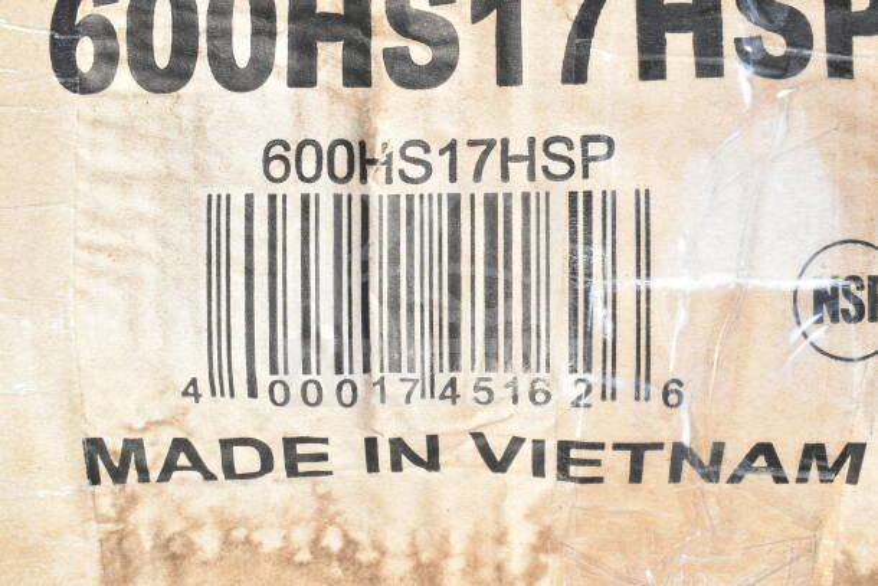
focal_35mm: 51
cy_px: 293
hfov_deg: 38.9
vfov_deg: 26.5
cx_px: 439
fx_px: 1244
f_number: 14
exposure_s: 1/800
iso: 1600
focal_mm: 34
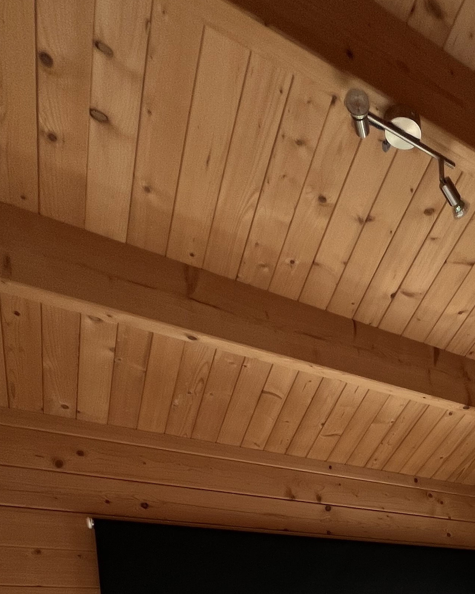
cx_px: 498
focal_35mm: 32
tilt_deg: -5.0
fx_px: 562
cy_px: 703
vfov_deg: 40.4
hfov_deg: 39.2
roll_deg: +2.7
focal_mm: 1.57
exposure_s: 1/342
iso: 32
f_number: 1.8
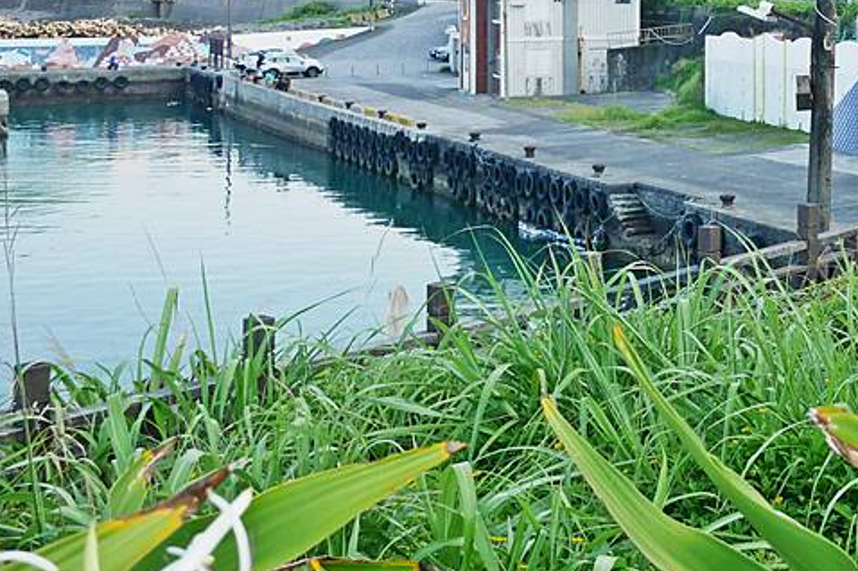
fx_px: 1453
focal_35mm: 61
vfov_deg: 21.1
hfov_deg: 30.6
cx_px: 858
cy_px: -67
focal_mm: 14
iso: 200
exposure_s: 1/800
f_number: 3.5
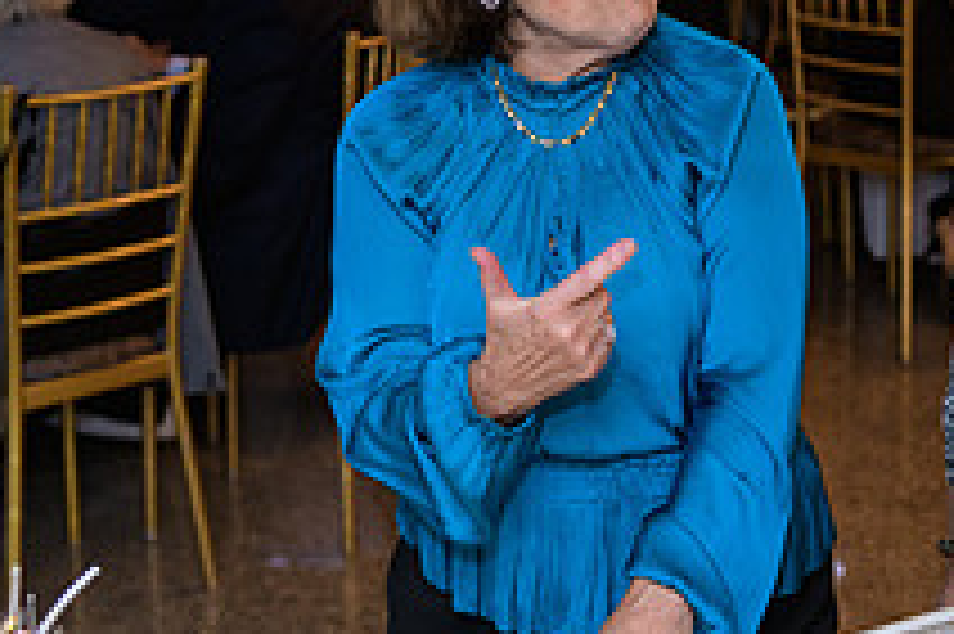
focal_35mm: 104
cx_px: 774
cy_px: 223
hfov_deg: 19.4
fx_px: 2754
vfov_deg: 13.1
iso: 800
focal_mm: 38
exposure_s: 1/125
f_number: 3.2
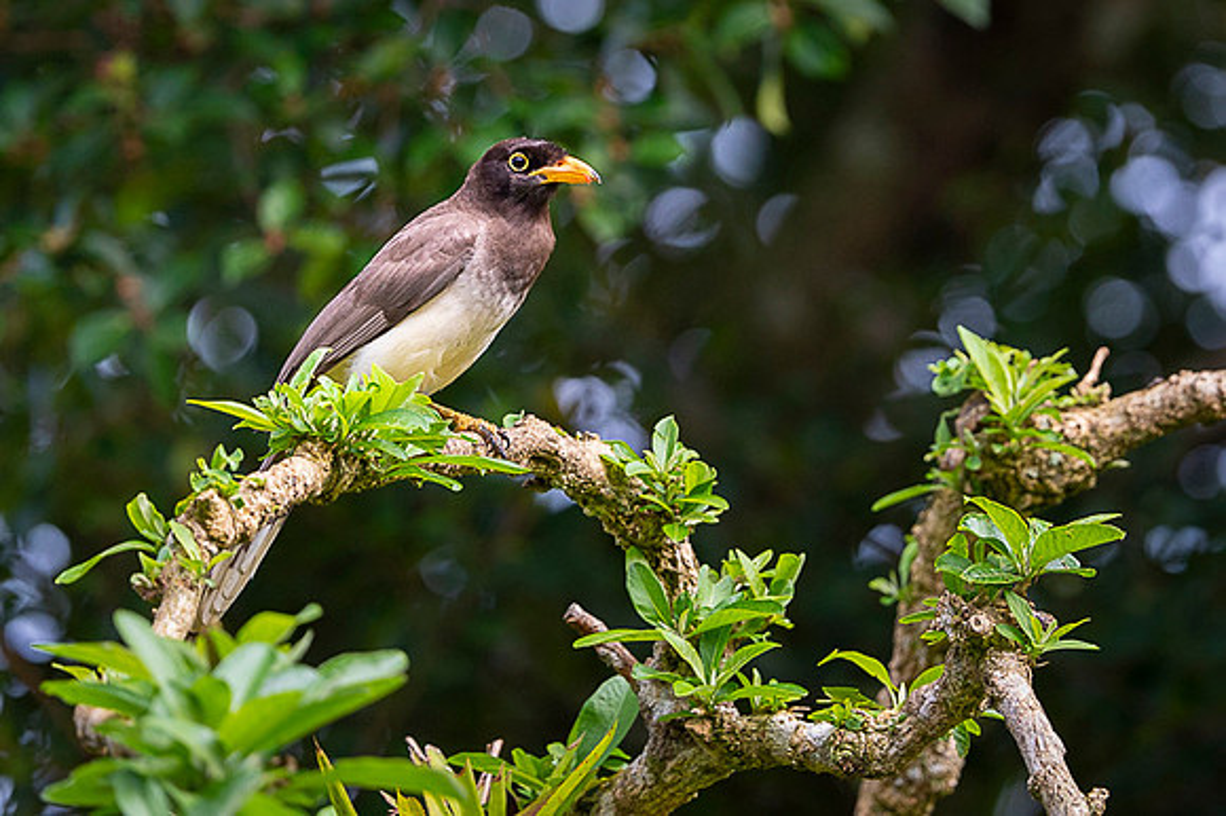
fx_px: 13721
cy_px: 213
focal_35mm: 403
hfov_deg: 5.1
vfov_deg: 3.4
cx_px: 682
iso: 1000
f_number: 4
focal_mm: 250
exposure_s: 1/1000
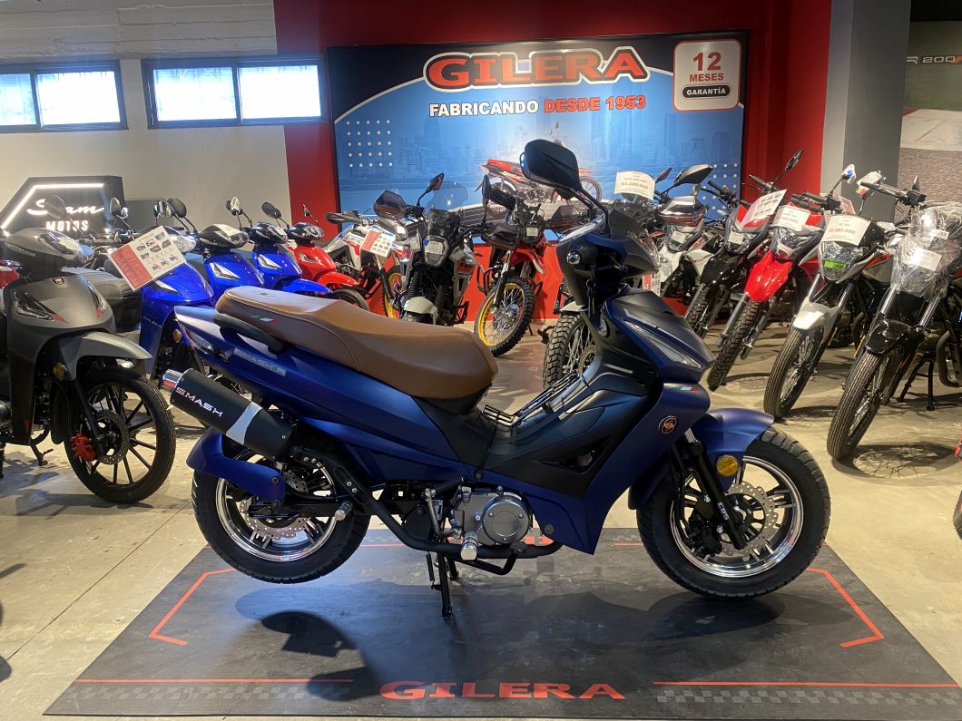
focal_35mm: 26
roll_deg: +2.2
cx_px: 481
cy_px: 360
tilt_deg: -10.5
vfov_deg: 53.1
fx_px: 723
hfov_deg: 67.3
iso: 160
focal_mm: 4.25
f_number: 1.8
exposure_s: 1/50
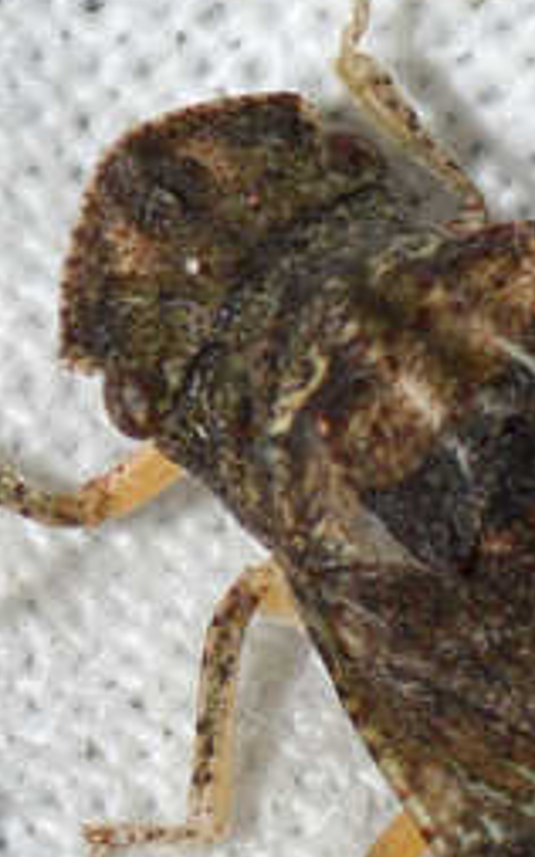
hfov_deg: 3.4
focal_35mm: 386
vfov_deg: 5.4
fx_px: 9010
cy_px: 627
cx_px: 420
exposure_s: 1/200
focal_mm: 100
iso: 100
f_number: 20
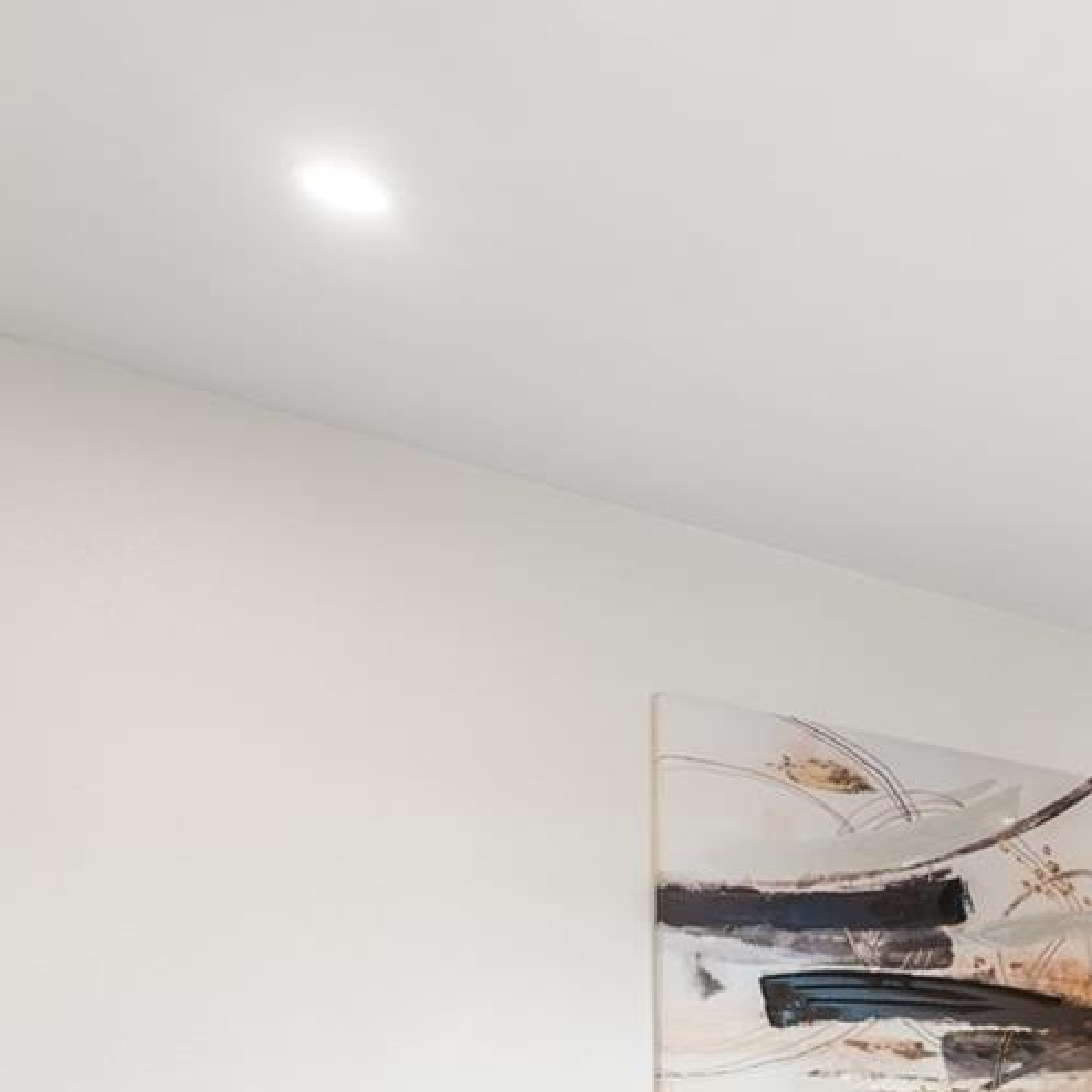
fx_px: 1570
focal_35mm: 44
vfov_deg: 34.2
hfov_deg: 28.3
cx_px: 1554
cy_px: 1145
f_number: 8
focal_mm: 16
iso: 100
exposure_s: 2
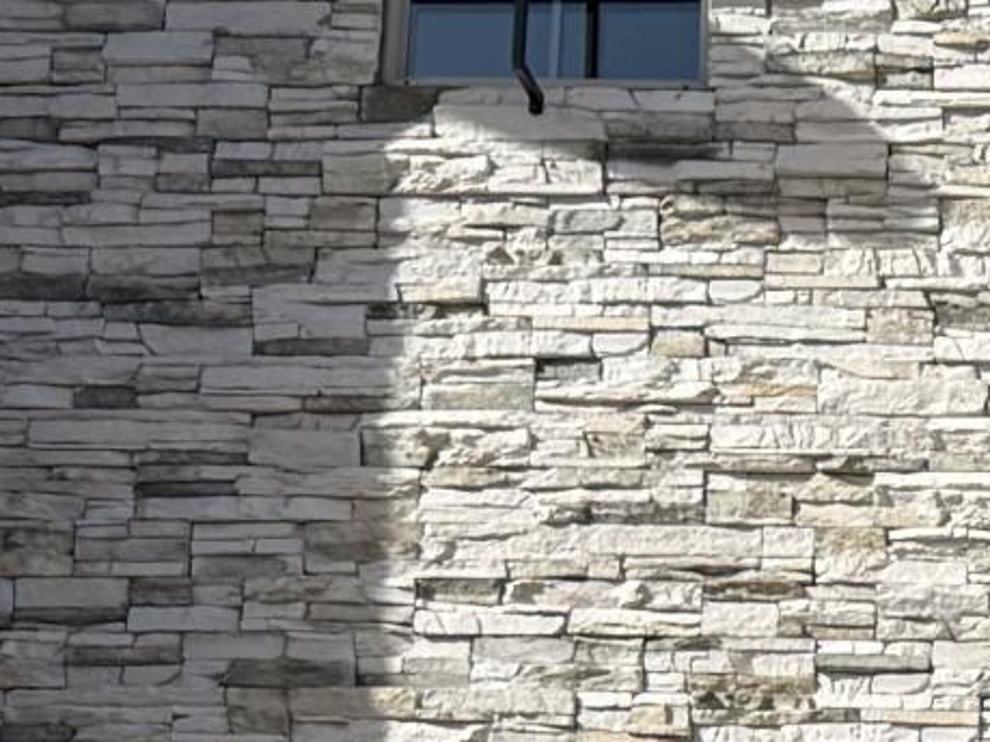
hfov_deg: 11.3
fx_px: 4489
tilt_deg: +8.5
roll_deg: -0.2
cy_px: 1460
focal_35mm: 157
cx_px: 2015
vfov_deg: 8.9
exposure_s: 1/5319
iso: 80
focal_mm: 6.76
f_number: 1.78
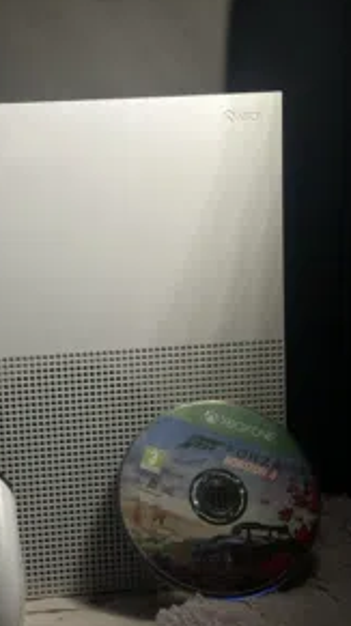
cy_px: 338
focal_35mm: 72
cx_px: 50
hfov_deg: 16.5
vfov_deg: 29.4
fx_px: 1195
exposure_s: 1/50
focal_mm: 6.86
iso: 125
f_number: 1.78
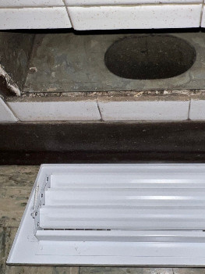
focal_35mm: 39
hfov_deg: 36.1
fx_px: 308
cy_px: 117
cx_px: 148
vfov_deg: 47.7
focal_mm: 4.2
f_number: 1.8
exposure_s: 1/2105
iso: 32
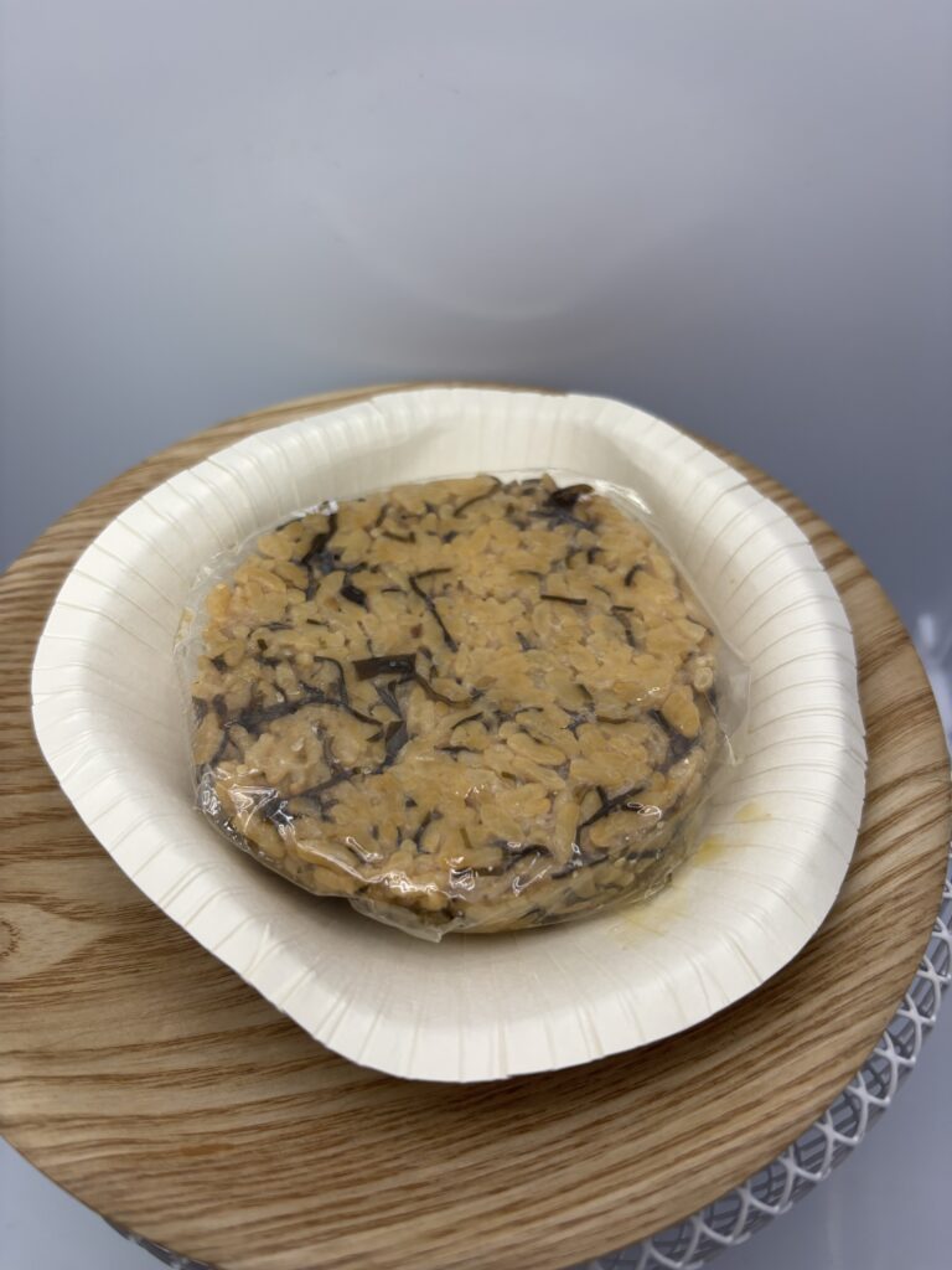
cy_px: 635
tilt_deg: -50.6
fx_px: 953
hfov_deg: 53.1
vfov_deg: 67.3
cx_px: 476
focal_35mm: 26
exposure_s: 1/121
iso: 125
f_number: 1.6
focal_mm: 5.96
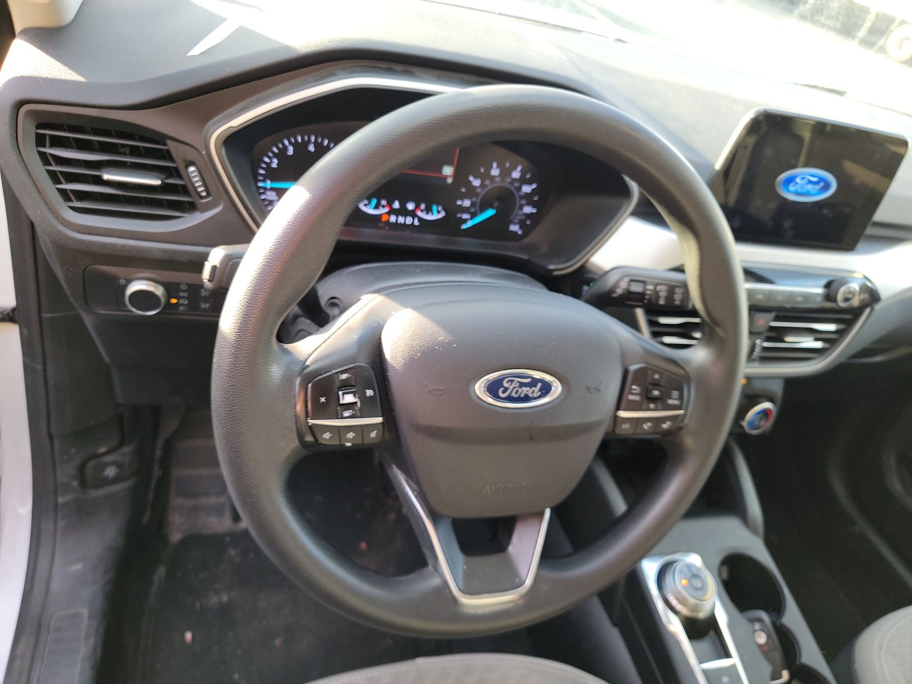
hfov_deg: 71.6
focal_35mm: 24
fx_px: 632
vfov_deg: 56.8
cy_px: 342
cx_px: 456
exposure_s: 1/60
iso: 212
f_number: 1.8
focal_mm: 6.7
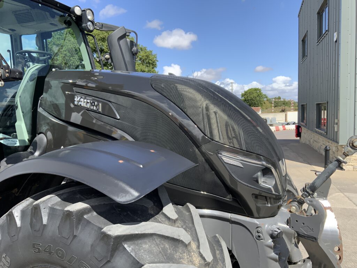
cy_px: 134
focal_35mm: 29
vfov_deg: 48.2
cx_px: 178
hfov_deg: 61.7
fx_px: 299
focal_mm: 3
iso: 16
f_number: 1.8
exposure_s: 1/1121
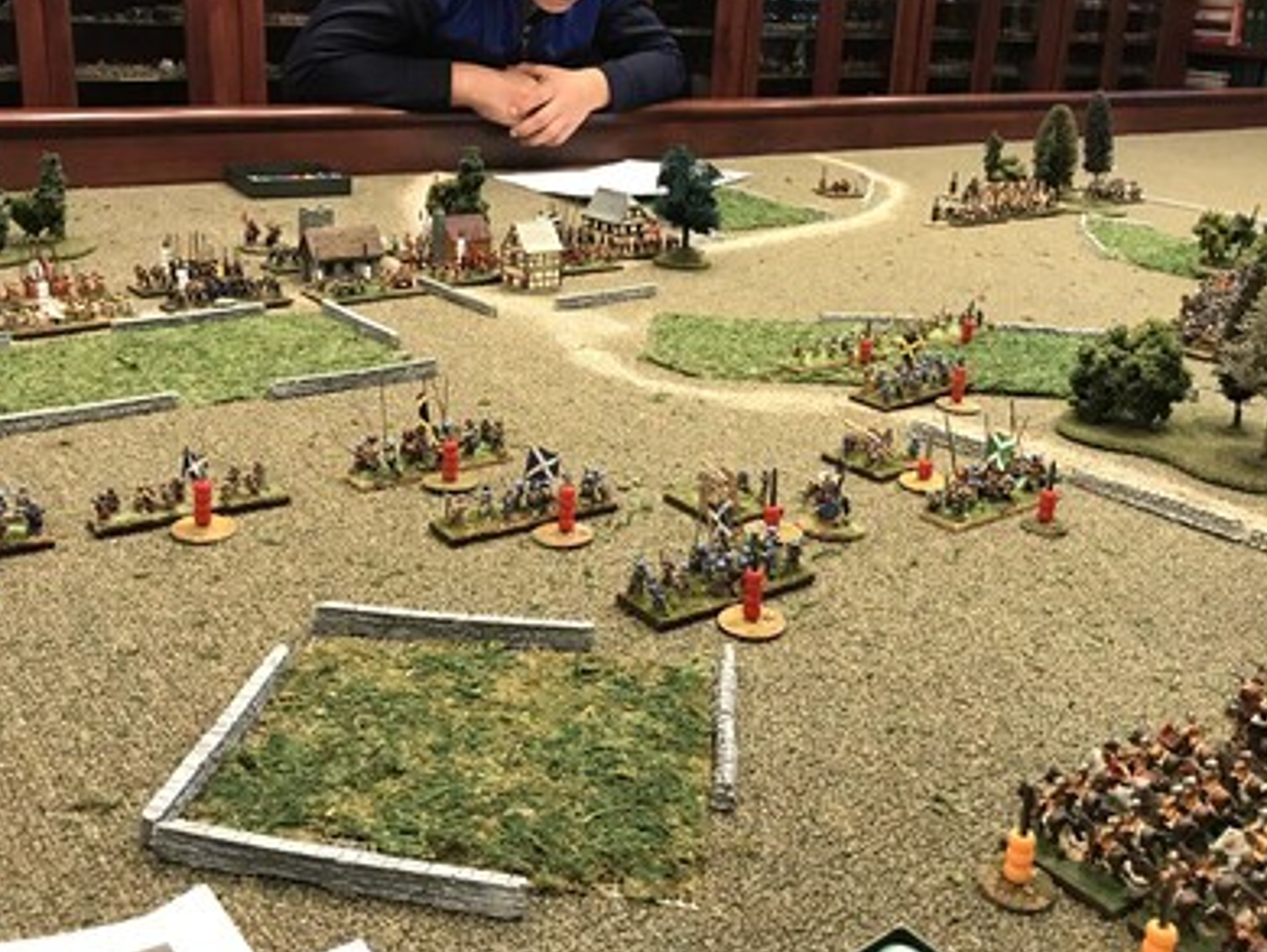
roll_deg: -3.2
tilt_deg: -17.3
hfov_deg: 52.6
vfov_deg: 40.7
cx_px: 646
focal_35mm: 35
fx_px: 1282
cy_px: 416
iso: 64
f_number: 1.8
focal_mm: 3.99
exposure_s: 1/15
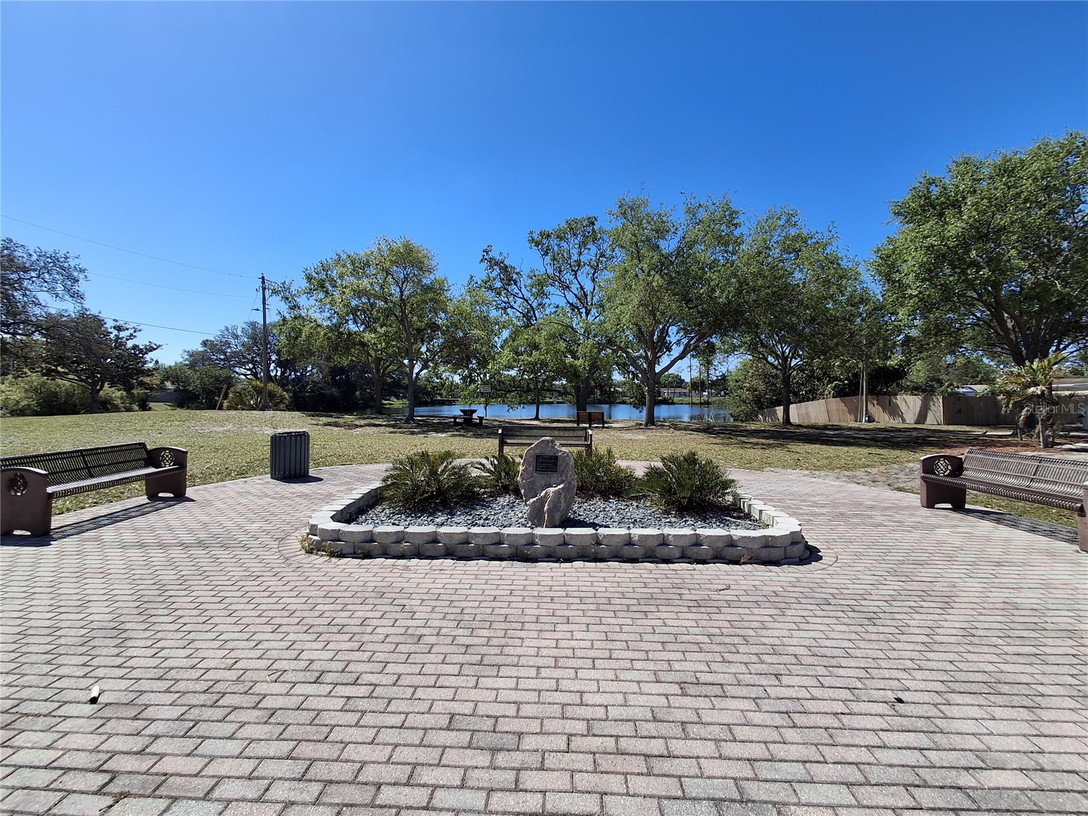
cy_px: 408
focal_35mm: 16
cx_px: 544
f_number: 2.2
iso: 40
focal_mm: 1.64
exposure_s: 1/1692
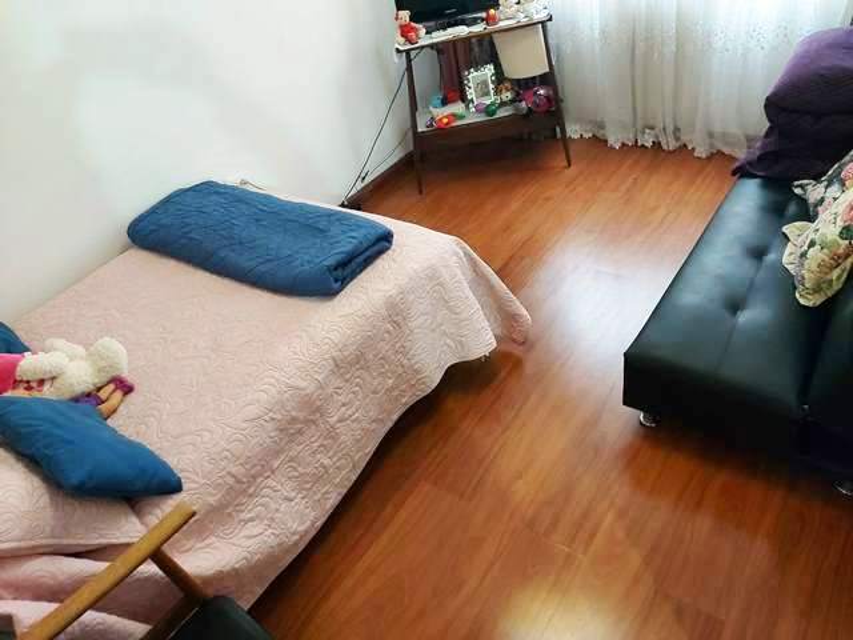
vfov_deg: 54.9
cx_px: 426
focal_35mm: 25
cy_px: 320
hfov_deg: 69.4
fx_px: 616
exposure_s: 1/20
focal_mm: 4.58
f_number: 2
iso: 800
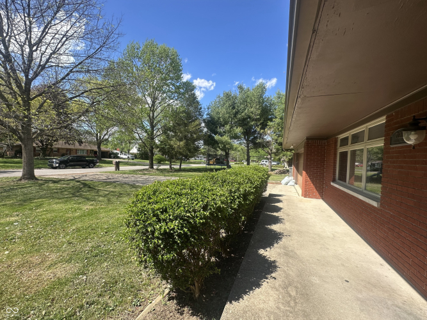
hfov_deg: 102.1
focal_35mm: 14
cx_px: 214
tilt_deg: -1.3
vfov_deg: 85.7
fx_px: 173
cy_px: 160
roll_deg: -3.7
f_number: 2.2
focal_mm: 2.22
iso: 40
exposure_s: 1/796
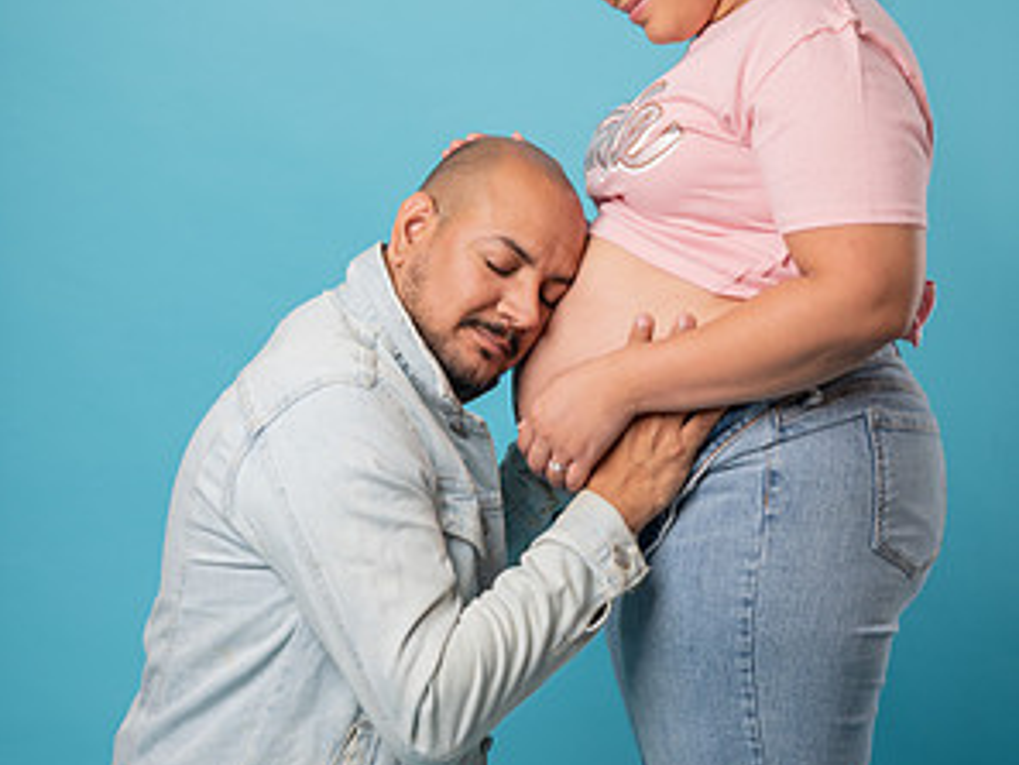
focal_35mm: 80
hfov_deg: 24.4
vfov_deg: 18.4
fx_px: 2356
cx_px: 508
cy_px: 298
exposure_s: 1/50
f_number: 3.2
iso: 50
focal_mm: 55
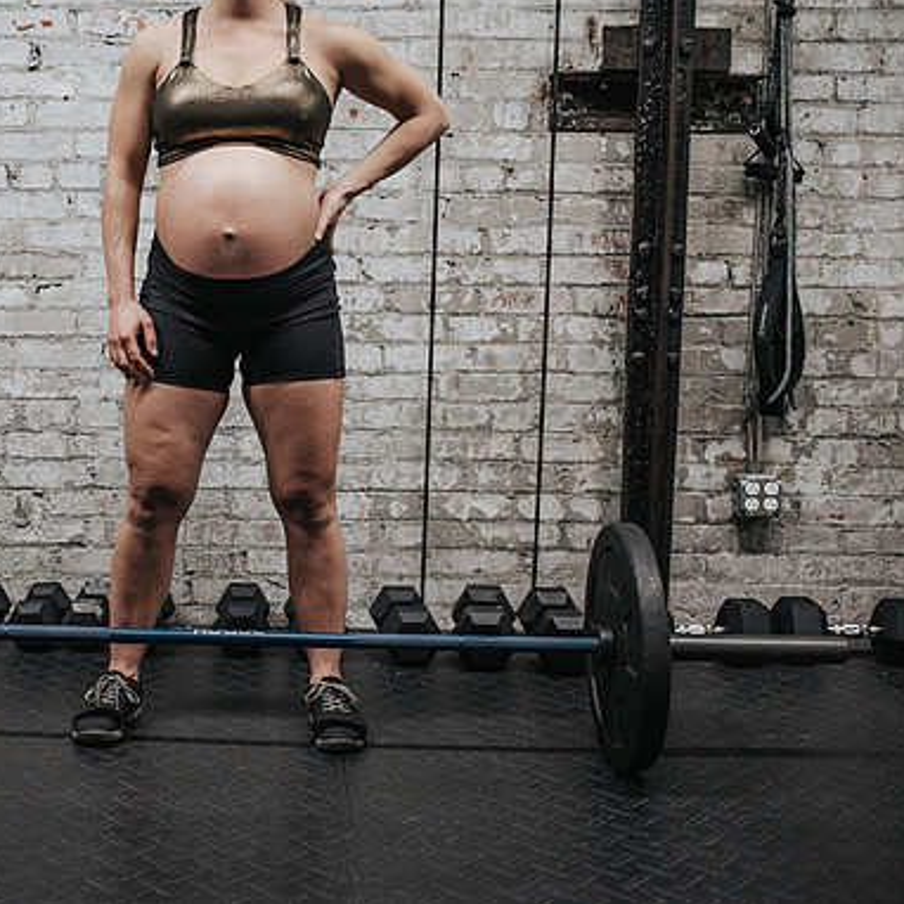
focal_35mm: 47
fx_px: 1389
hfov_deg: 35.3
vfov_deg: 36.1
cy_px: 448
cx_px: 228
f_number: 3.2
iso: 800
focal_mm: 35
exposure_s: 1/250
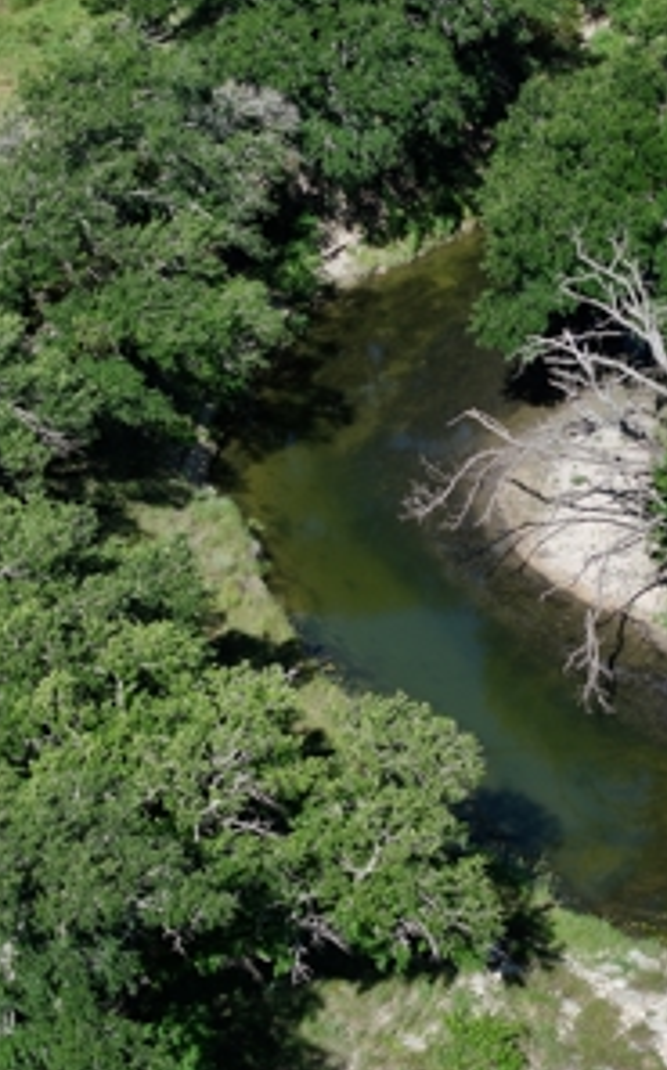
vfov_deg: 20.8
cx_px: 461
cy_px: 533
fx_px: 2916
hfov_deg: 13.0
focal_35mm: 100
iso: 100
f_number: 2.8
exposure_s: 1/160
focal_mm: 19.35
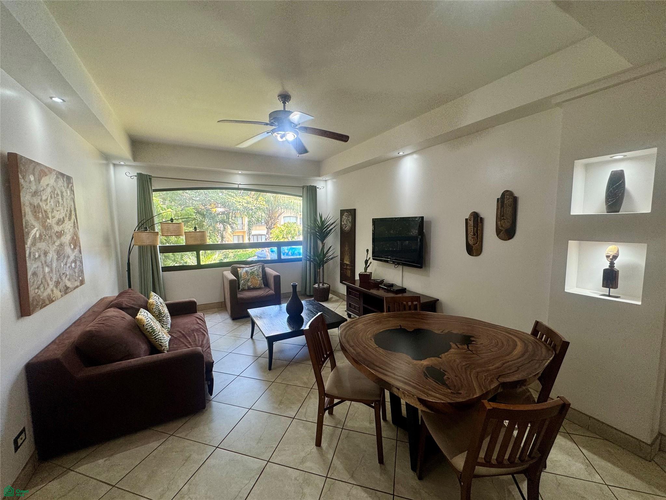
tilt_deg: -6.0
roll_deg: +0.6
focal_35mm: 14
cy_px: 250
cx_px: 333
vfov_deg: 85.7
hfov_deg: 102.1
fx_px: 269
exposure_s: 1/120
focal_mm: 2.22
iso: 100
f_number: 2.2
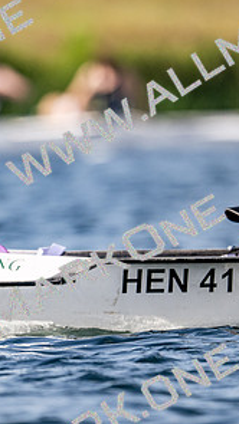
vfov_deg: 1.7
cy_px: 190
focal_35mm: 1237
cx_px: 183
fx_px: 13932
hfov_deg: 1.0
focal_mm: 400
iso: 180
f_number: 4.5
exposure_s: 1/2500
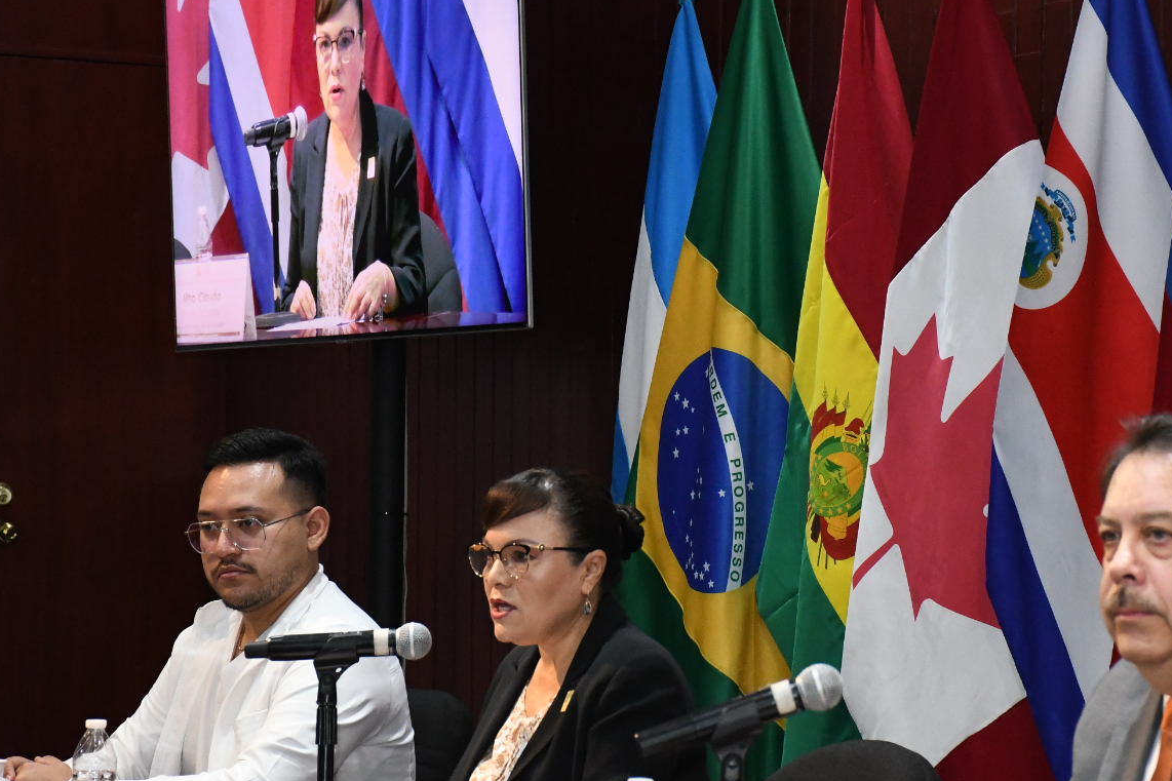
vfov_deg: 9.2
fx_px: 4850
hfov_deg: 13.8
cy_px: 377
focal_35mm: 149
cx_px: 704
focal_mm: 70
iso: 4000
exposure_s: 1/125
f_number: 7.1
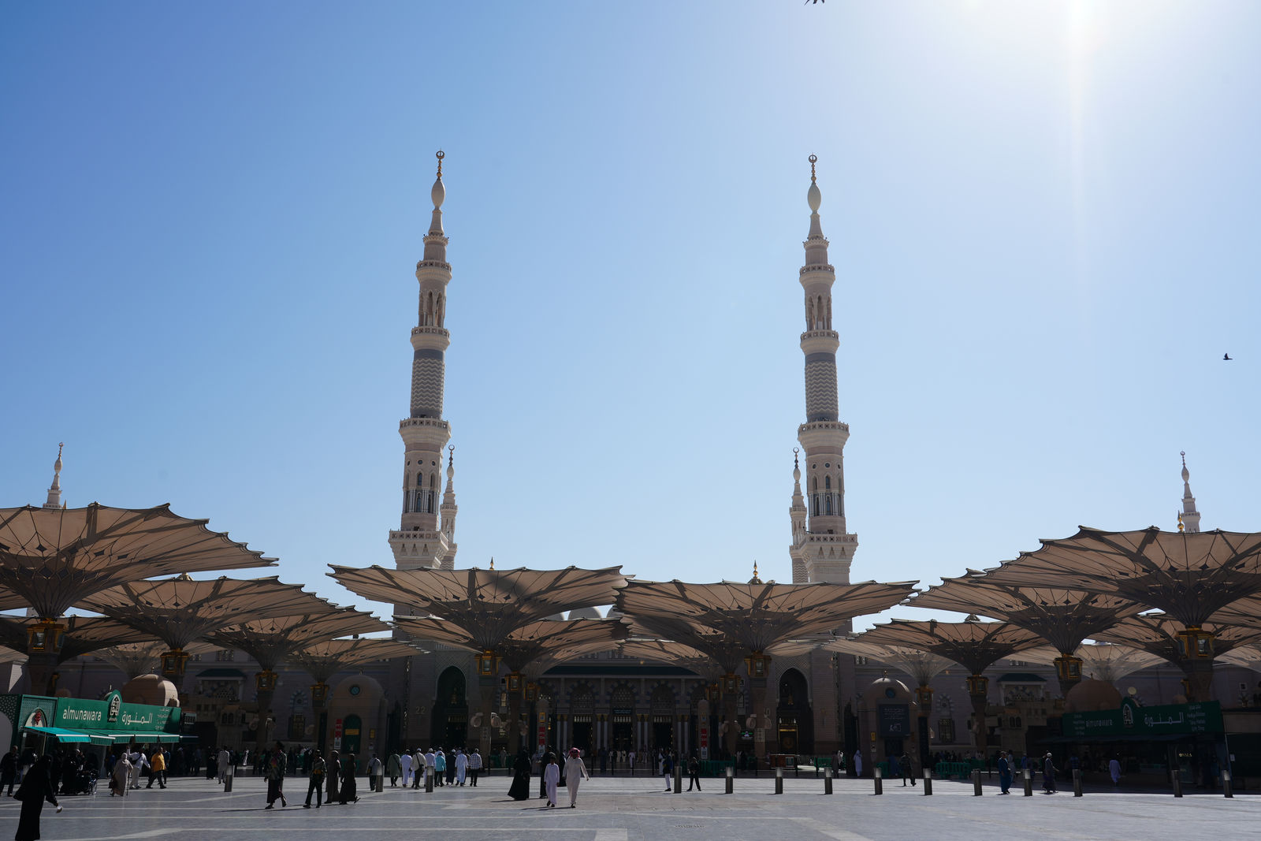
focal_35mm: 32
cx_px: 630
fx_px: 1121
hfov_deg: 58.7
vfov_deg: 41.1
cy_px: 420
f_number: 10
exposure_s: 1/400
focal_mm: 32
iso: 100
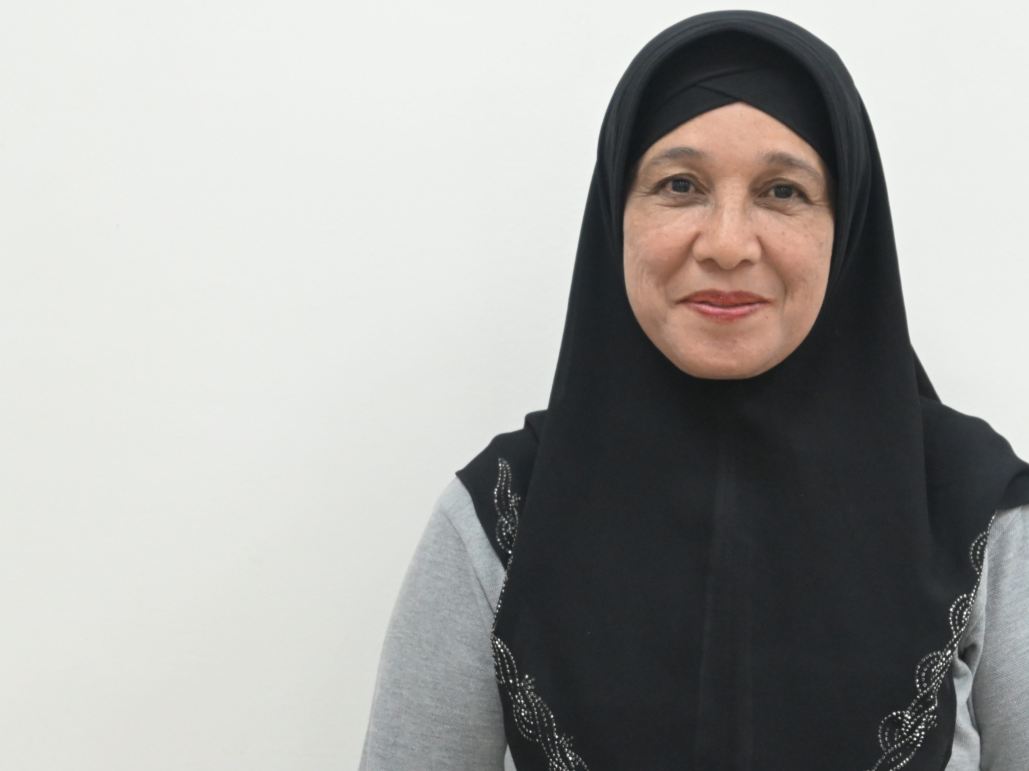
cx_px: 769
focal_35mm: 108
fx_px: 3210
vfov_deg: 13.7
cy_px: 315
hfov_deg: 18.1
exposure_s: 1/60
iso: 3200
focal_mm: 50
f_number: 6.3
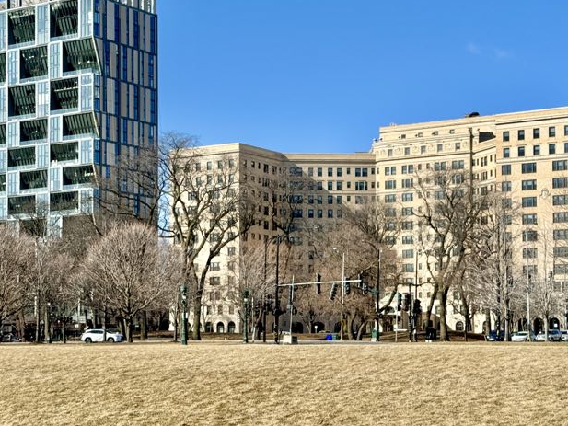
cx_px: 275
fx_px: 1149
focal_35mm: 70
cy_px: 116
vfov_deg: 20.9
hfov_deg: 27.8
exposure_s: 1/4608
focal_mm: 6.86
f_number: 1.78
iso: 64
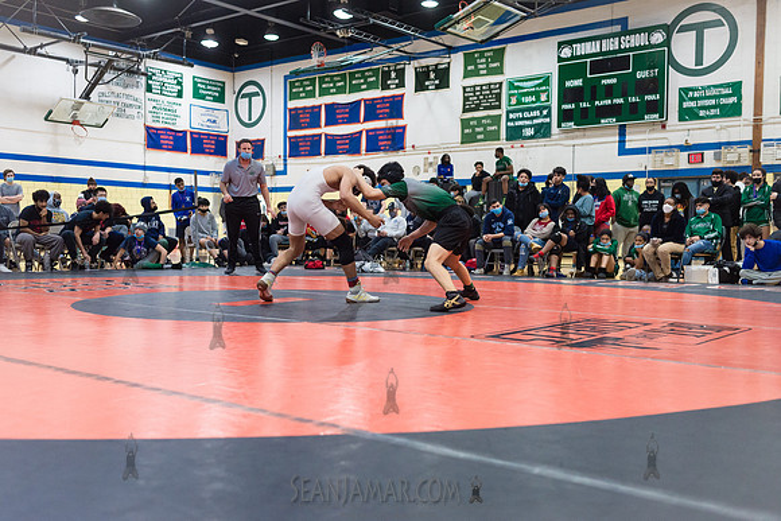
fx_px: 777
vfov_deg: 37.1
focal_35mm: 36
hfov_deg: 53.4
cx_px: 390
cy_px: 260
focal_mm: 35
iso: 4000
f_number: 3.5
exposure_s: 1/400
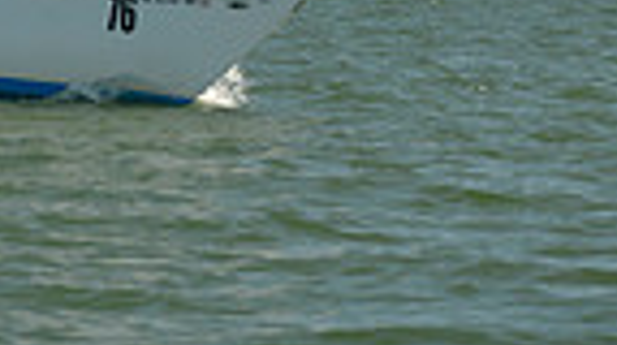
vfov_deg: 2.3
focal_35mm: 519
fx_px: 8480
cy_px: -785
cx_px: -101
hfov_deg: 4.2
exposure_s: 1/640
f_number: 6.3
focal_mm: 122
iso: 200
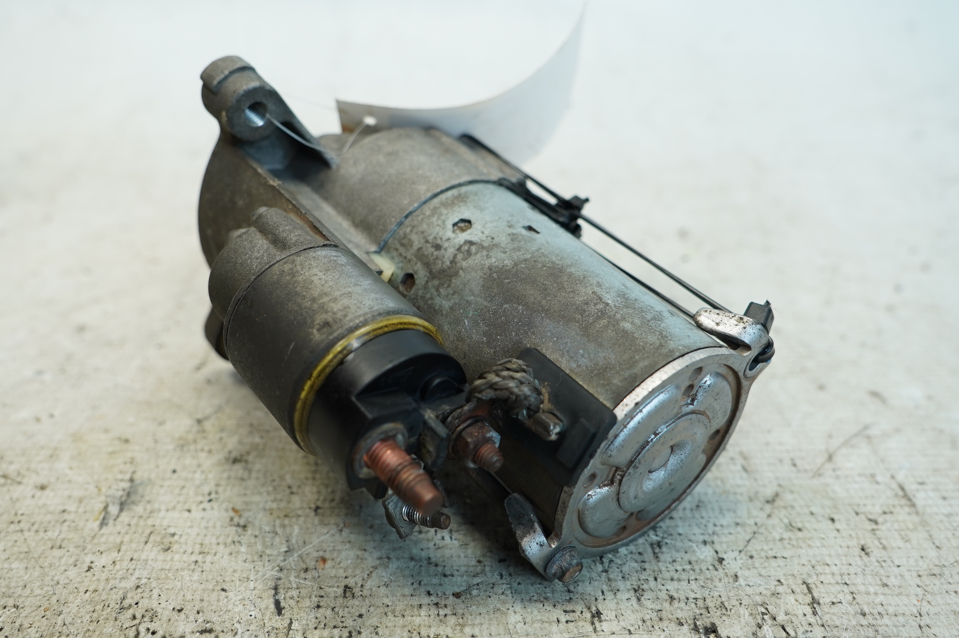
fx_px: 905
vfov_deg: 38.8
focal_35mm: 34
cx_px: 480
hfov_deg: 55.8
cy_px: 319
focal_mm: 23
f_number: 4
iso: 640
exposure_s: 1/160
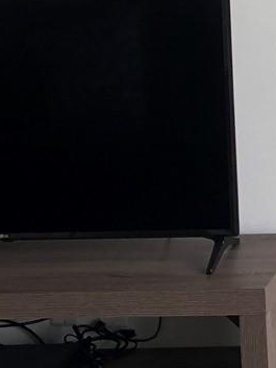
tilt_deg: -6.0
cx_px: 586
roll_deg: +1.3
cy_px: -74
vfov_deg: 15.0
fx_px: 1349
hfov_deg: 10.5
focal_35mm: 127
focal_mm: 3.99
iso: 40
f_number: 1.8
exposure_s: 1/120
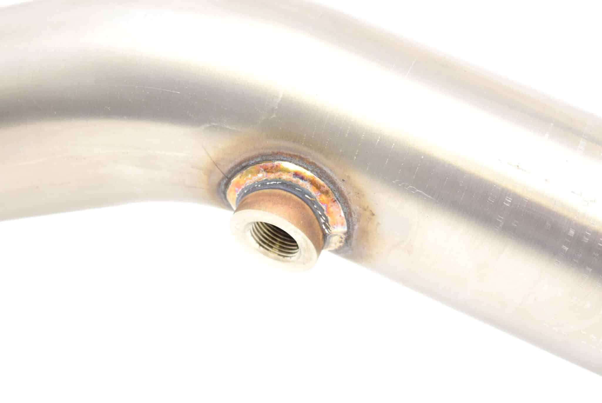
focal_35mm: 82
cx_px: 301
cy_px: 202
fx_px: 1381
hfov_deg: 24.6
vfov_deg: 16.6
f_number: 5.6
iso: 400
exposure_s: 1/60
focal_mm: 55
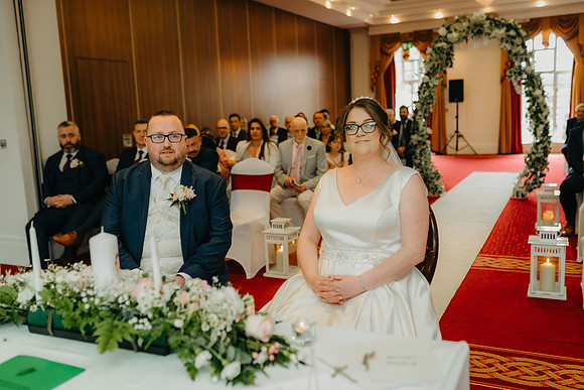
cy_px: 195
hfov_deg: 54.4
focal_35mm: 35
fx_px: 568
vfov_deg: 37.9
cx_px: 292
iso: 1250
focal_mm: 35
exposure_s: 1/160
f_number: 2.2
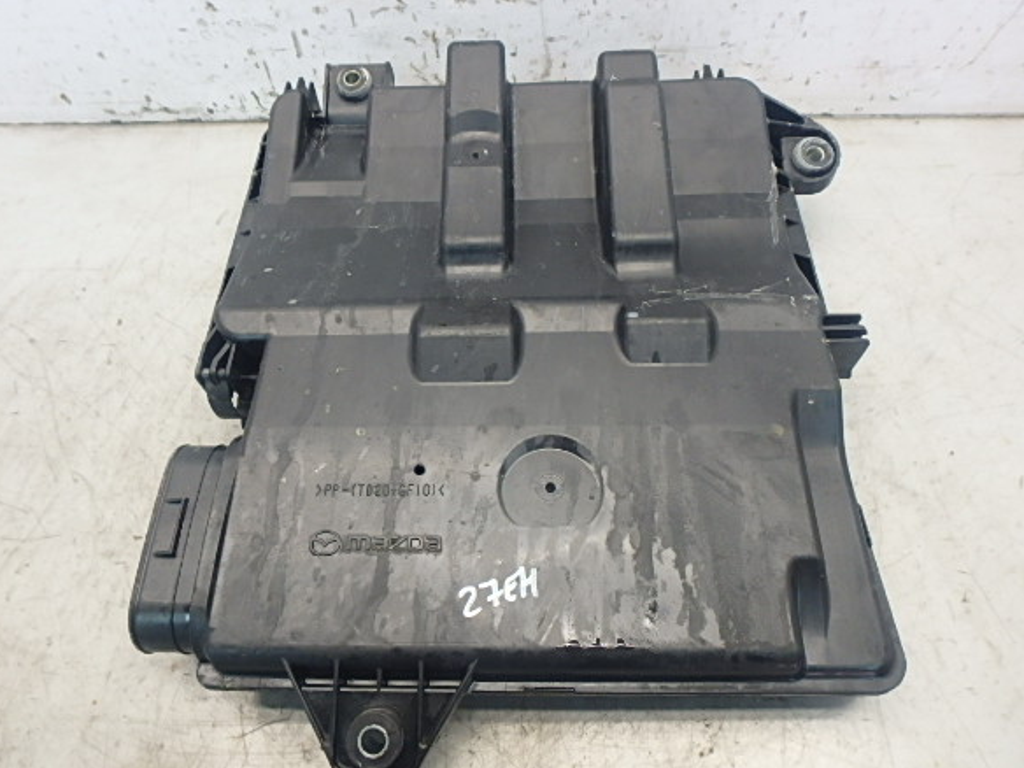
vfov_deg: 58.8
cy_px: 419
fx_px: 680
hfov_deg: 73.9
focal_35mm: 23
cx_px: 494
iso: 200
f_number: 3.5
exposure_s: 1/30
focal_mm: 3.7
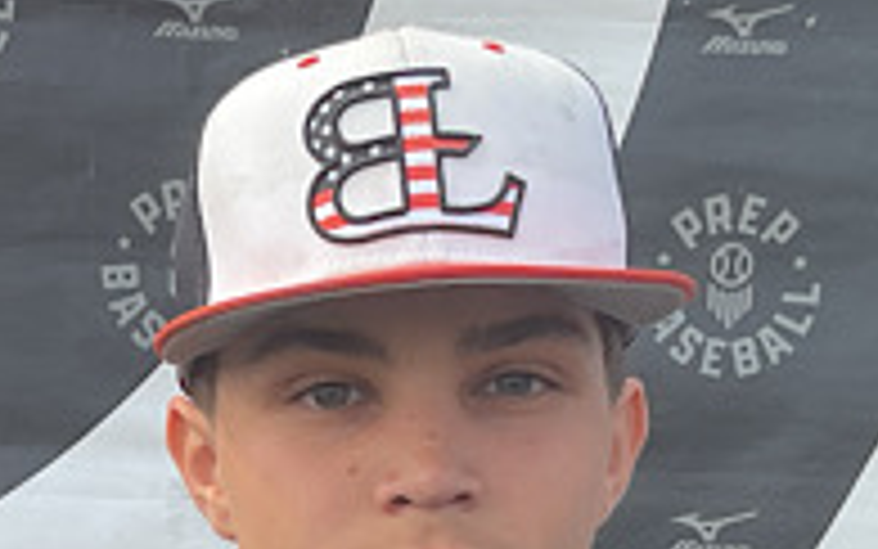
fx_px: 1508
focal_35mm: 63
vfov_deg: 18.2
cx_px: 410
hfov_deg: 32.5
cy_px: 842
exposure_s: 1/580
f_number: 1.8
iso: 16
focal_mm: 3
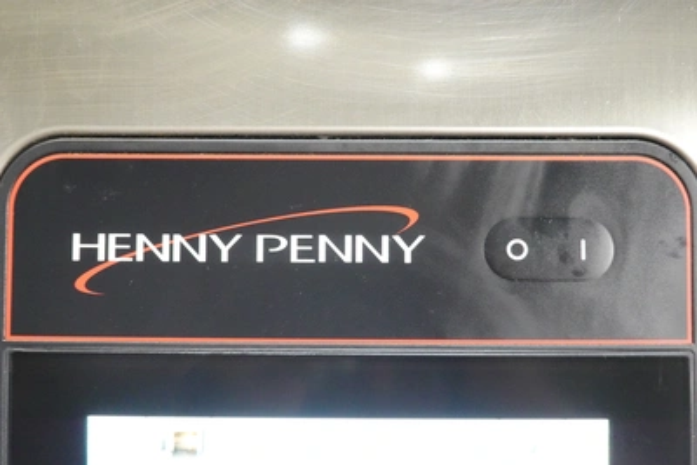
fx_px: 794
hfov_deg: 47.4
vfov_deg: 32.7
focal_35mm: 41
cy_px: 232
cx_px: 348
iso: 2500
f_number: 4
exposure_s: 1/50
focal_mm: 15.28
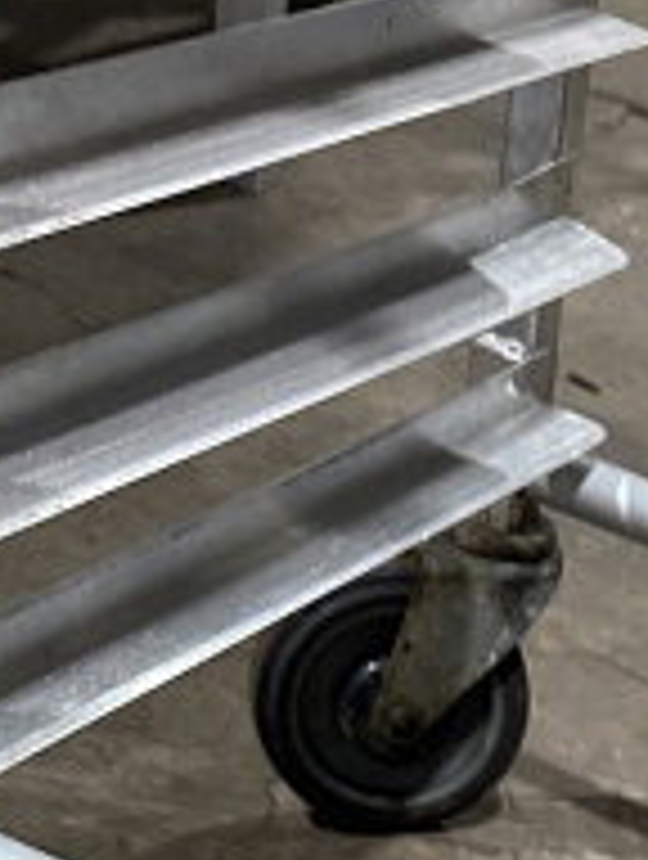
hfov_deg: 13.7
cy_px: 1632
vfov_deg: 15.8
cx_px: 950
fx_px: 2537
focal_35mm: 102
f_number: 1.78
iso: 250
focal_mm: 6.86
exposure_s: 1/60
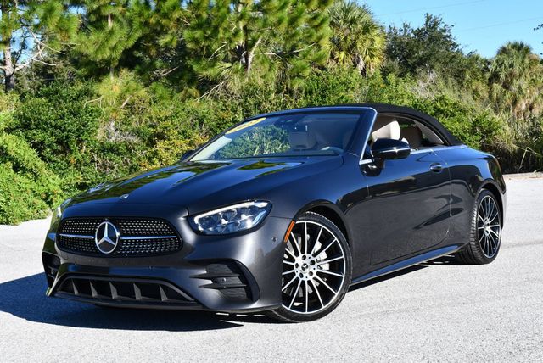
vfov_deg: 24.2
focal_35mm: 56
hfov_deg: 35.6
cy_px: 182
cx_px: 272
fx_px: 845
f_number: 8
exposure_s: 1/250
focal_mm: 28
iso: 200
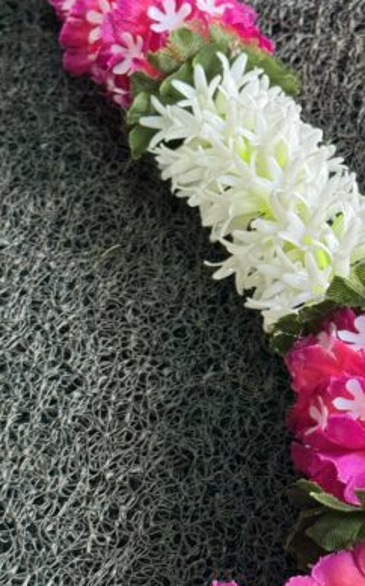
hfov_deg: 12.2
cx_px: 421
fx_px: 1674
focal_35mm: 105
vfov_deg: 19.8
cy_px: 302
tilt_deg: -46.8
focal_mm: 6.76
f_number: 1.78
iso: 100
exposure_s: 1/100
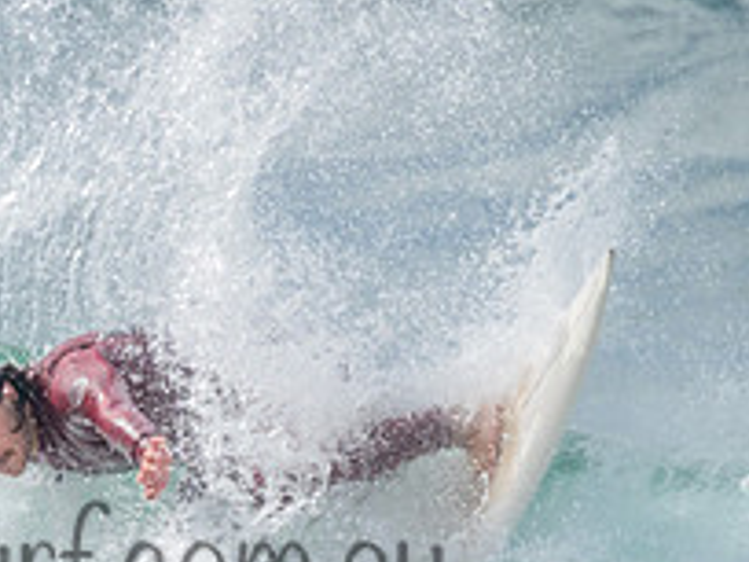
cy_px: 540
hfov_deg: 0.8
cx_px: -81
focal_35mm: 2464
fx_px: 53315
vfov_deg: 0.6
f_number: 11
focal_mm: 800
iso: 1600
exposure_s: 1/1250
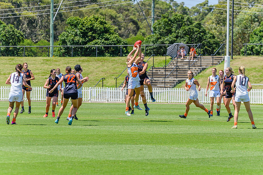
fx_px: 2029
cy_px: 85
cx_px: 134
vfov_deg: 5.0
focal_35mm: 278
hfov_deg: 7.4
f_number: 8
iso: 800
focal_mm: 250
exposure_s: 1/1600
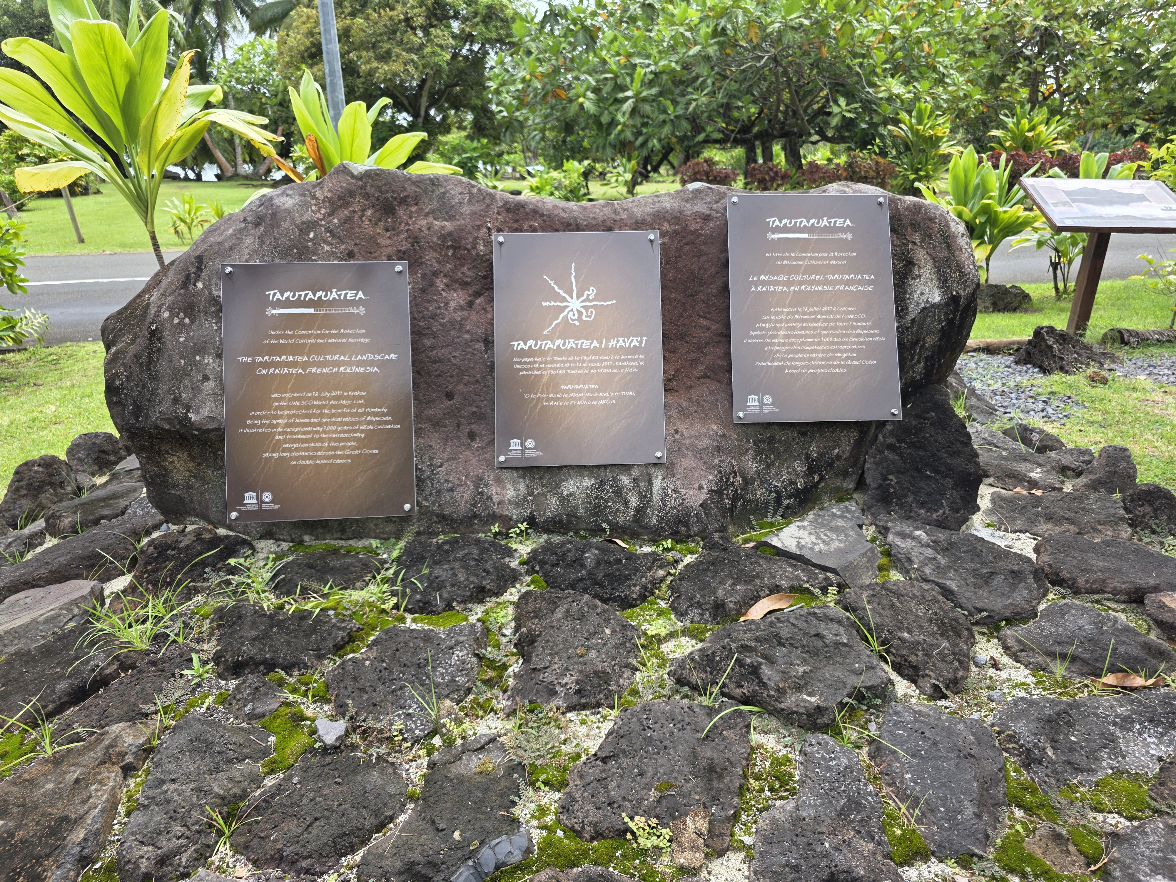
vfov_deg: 58.9
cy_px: 441
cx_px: 588
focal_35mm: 23
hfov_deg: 73.9
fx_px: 781
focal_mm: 6.3
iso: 25
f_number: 1.7
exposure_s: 1/359
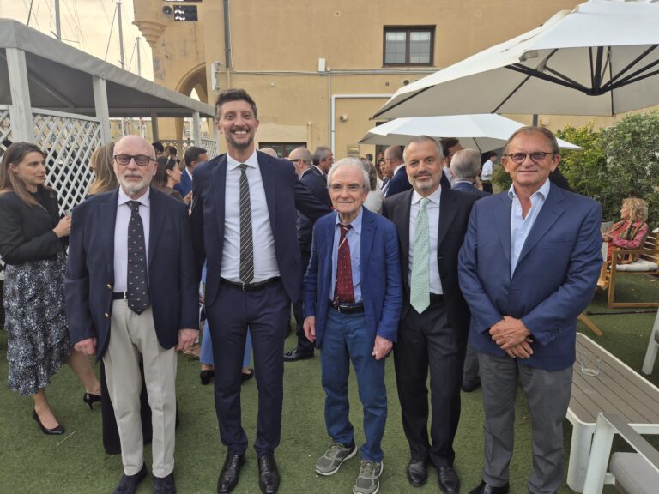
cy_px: 247
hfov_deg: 73.9
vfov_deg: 58.9
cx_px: 330
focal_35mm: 23
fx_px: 438
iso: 25
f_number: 1.8
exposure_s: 1/198
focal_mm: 5.4
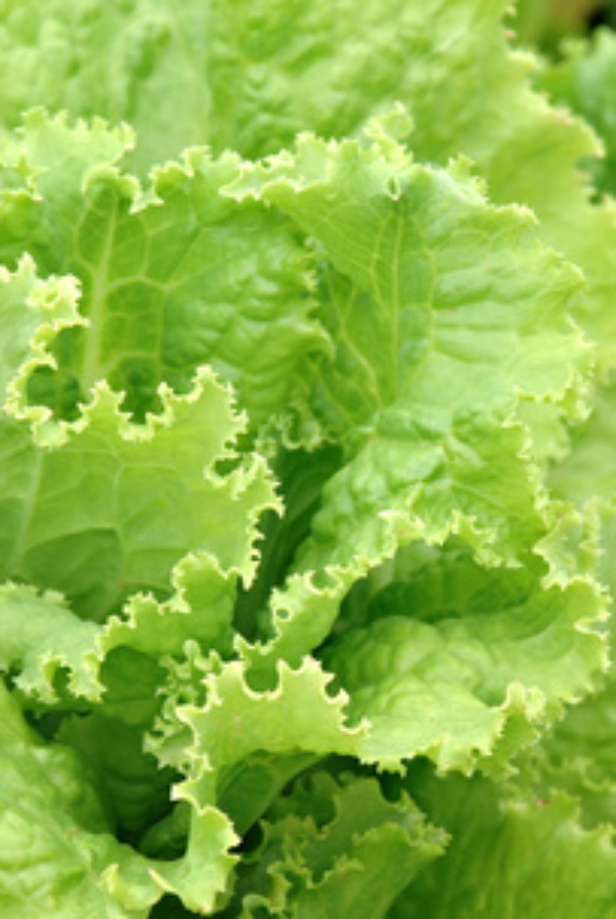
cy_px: 572
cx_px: 411
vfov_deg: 5.3
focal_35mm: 388
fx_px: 9916
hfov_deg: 3.6
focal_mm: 185
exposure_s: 1/13
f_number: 16
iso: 100
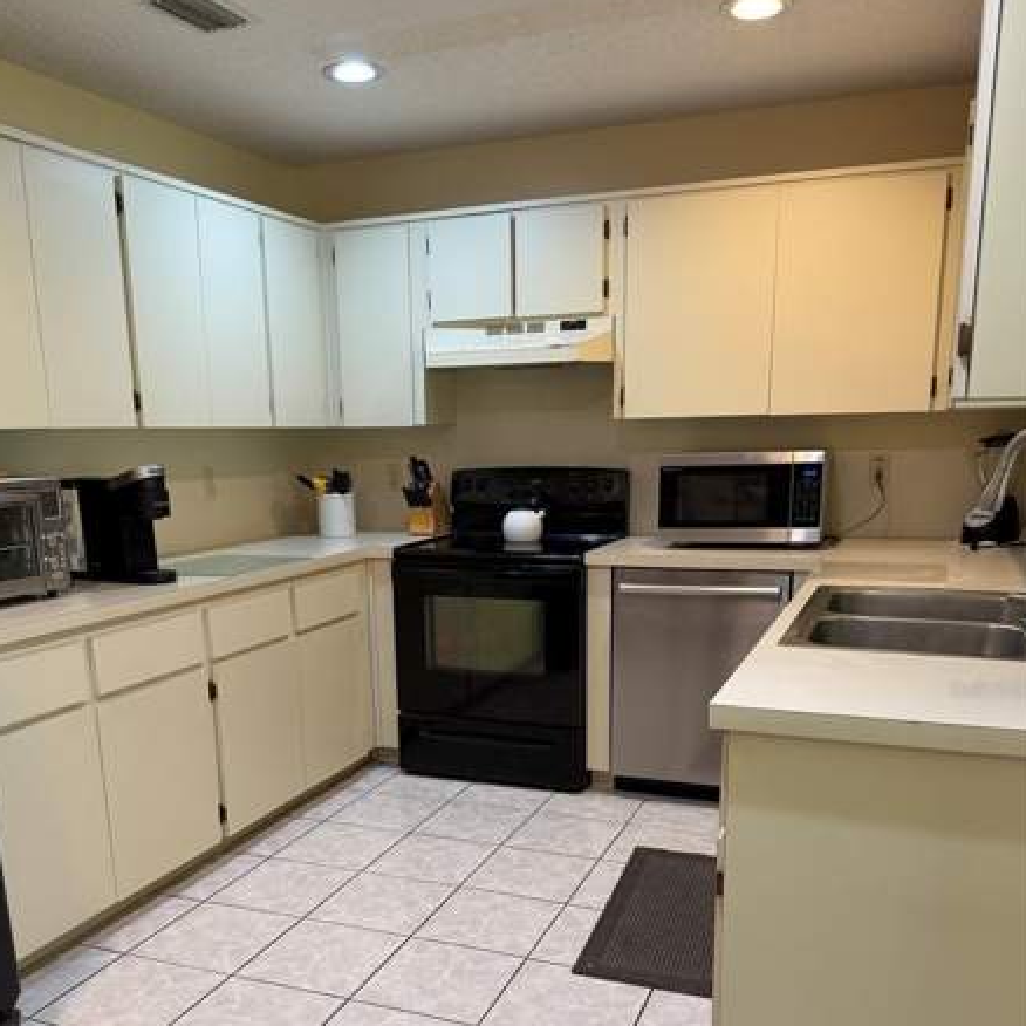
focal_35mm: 31
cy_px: 689
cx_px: 476
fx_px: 1040
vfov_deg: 51.5
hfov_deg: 52.5
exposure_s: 1/120
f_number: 1.78
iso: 200
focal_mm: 6.76
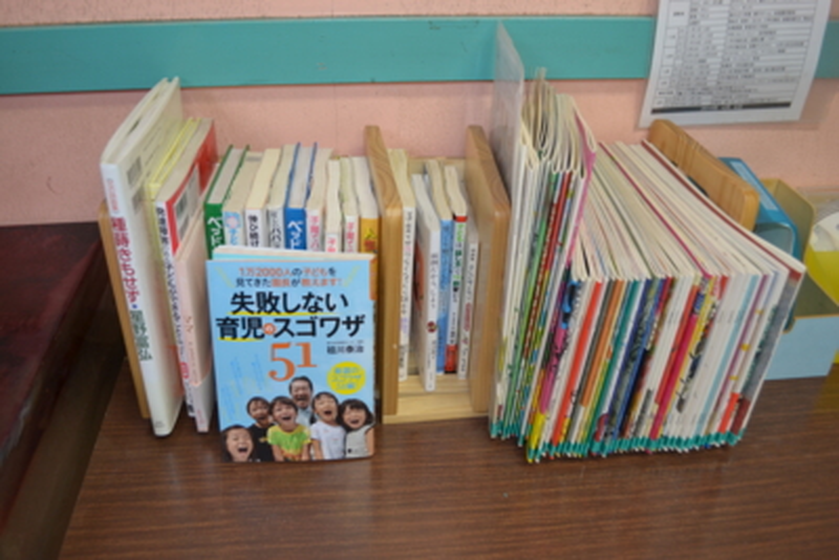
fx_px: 699
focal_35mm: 30
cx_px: 420
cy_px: 280
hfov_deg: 61.9
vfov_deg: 43.6
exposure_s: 1/30
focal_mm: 20
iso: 400
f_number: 3.8
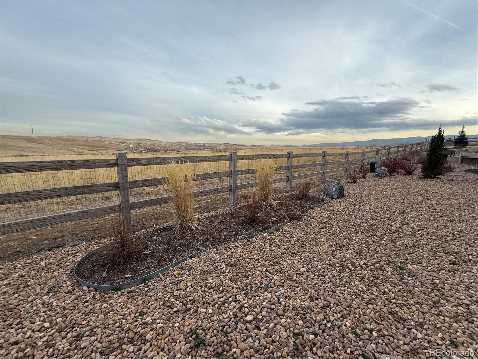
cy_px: 180
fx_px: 193
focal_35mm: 14
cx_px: 239
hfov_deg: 102.1
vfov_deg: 85.7
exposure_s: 1/288
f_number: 2.2
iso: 50
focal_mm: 2.22
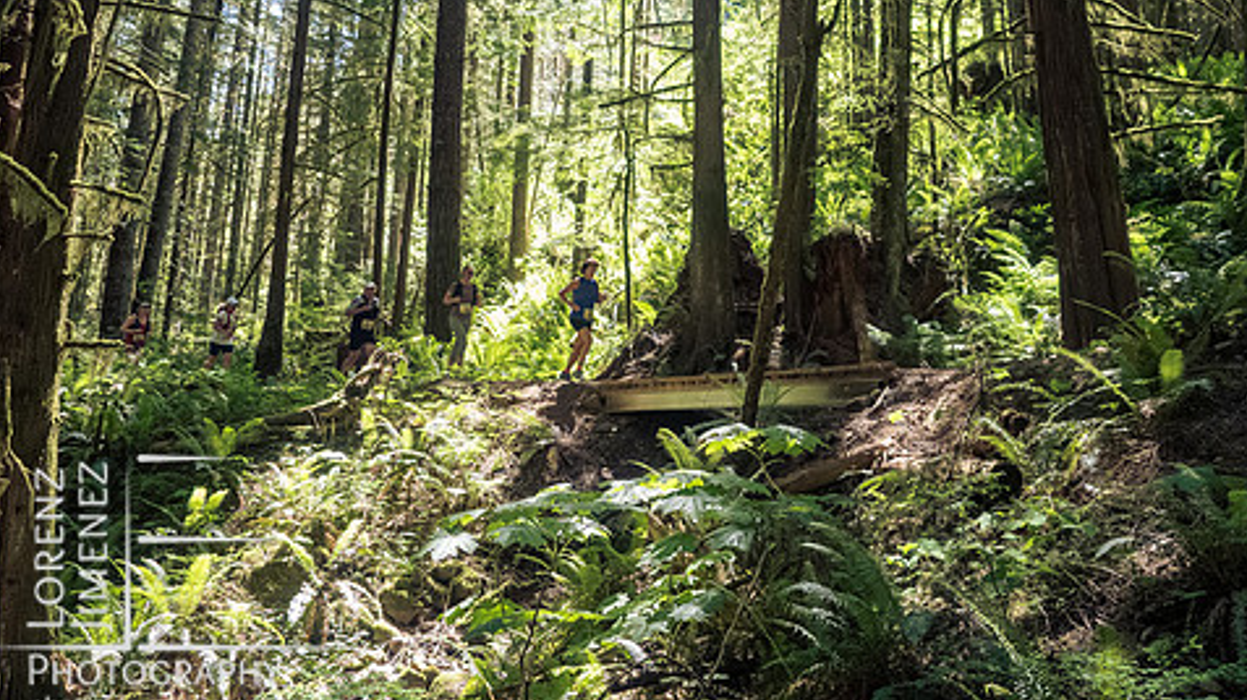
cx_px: 750
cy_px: 171
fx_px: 1124
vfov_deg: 33.9
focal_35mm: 34
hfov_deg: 57.6
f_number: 2.8
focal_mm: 12
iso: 2000
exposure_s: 1/1000
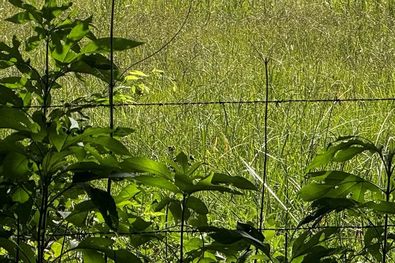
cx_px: 27
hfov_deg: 6.7
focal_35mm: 305
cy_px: -32
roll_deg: +1.3
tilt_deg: -1.7
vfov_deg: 4.5
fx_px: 3347
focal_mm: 15.66
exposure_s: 1/1818
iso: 50
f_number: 2.8
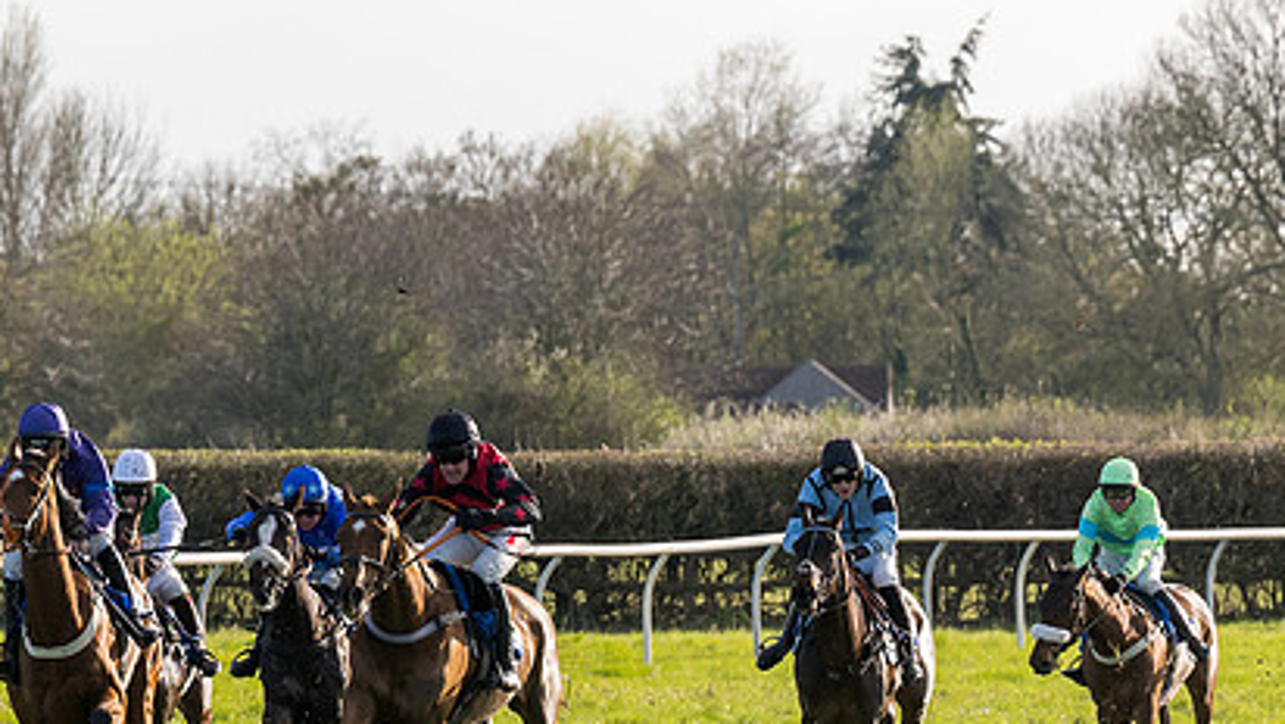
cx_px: 387
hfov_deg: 4.2
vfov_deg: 2.4
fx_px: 17450
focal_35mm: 512
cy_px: 633
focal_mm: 140
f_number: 4
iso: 400
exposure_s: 1/1600
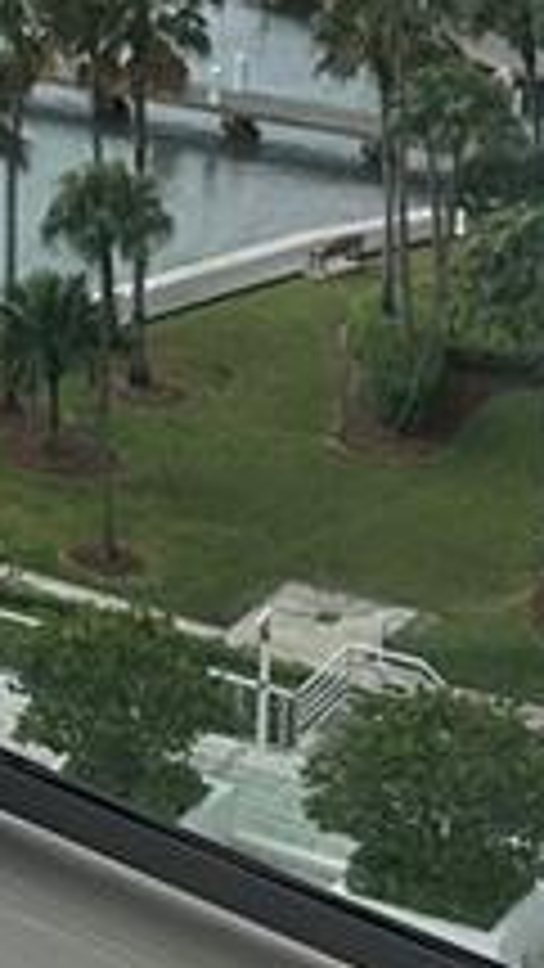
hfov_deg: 7.8
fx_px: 3743
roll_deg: -1.5
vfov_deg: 14.3
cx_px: -652
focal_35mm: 146
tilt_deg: -10.9
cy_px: -144
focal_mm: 6.86
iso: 80
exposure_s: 1/3058
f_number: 1.78
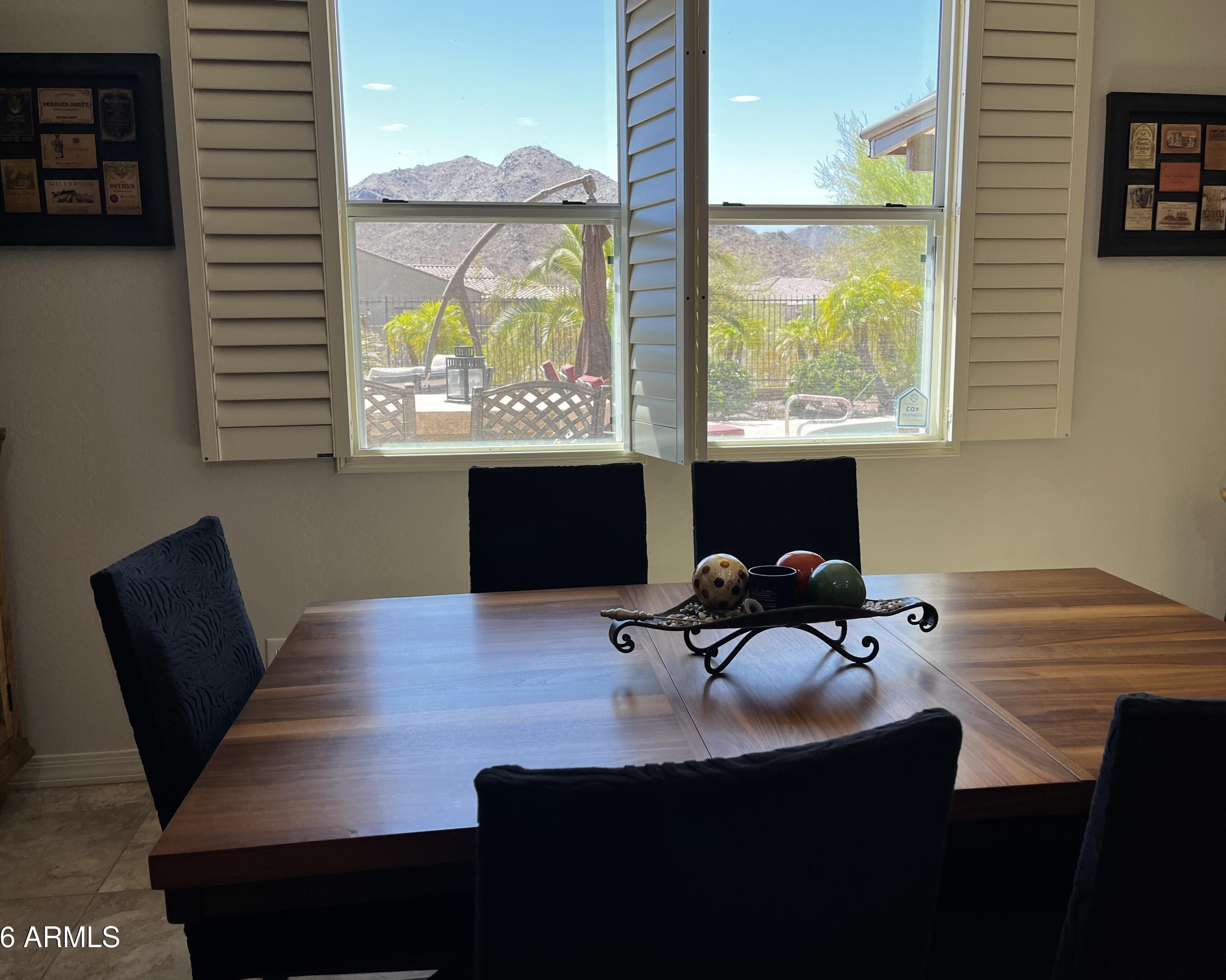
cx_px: 626
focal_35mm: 28
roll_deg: -0.6
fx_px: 1016
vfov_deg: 51.5
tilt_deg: -8.6
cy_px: 477
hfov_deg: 62.2
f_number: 1.6
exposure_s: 1/221
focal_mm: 5.1
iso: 40
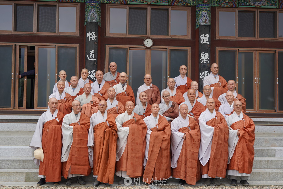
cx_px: 142
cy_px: 94
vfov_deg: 29.2
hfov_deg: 42.7
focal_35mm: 46
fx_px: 362
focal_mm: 46
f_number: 4
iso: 100
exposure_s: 1/500
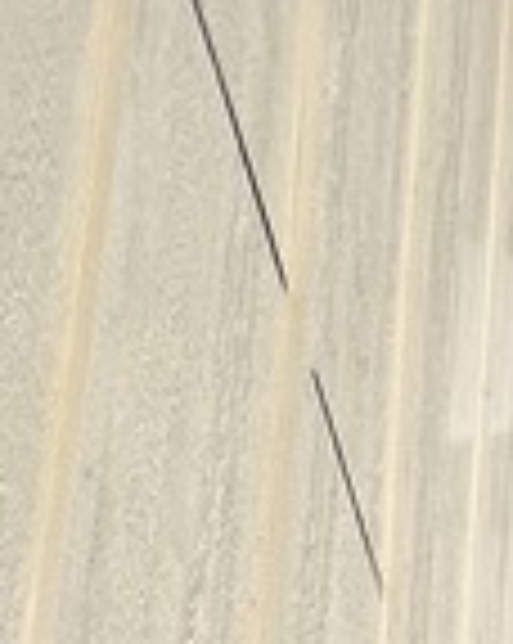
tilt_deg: +14.0
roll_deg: +0.2
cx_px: 945
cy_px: 1671
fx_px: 1826
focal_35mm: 96
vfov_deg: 13.1
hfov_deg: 14.1
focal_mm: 1.57
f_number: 1.8
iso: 32
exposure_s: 1/2222
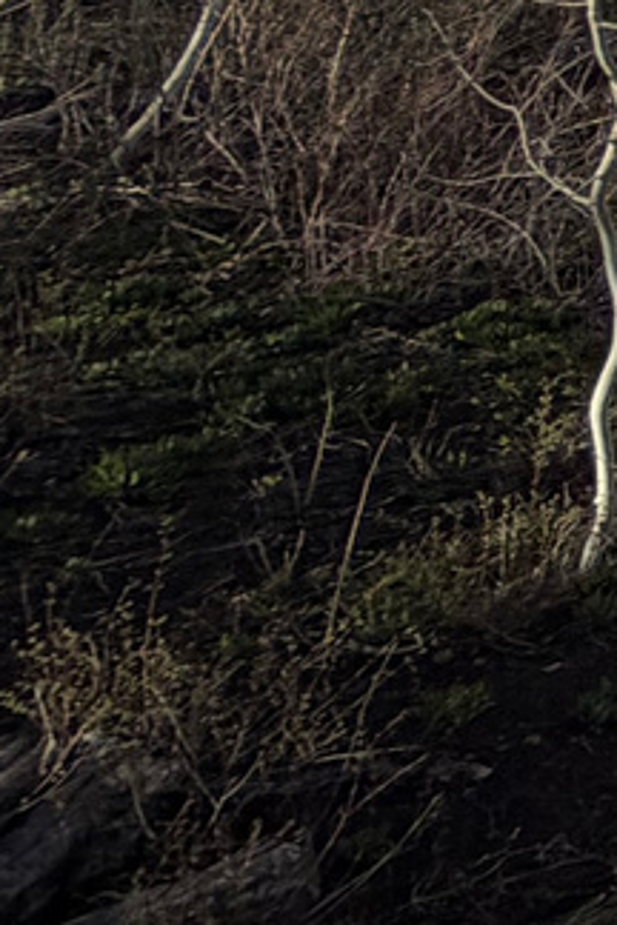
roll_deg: -3.1
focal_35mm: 92
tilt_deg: -8.1
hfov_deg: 7.3
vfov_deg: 18.7
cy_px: -588
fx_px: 2365
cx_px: 2731
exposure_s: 1/770
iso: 25
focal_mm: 2.22
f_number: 2.2
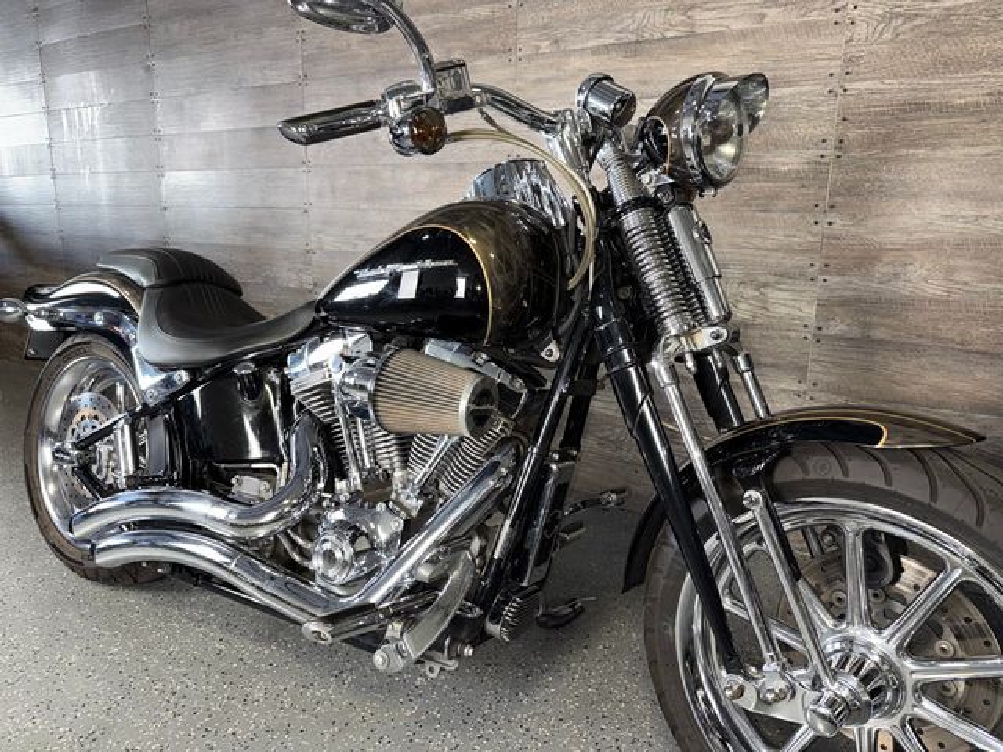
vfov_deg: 56.8
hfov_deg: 71.6
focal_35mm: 24
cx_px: 502
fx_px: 695
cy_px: 376
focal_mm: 6.76
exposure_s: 1/23
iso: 64
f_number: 1.78
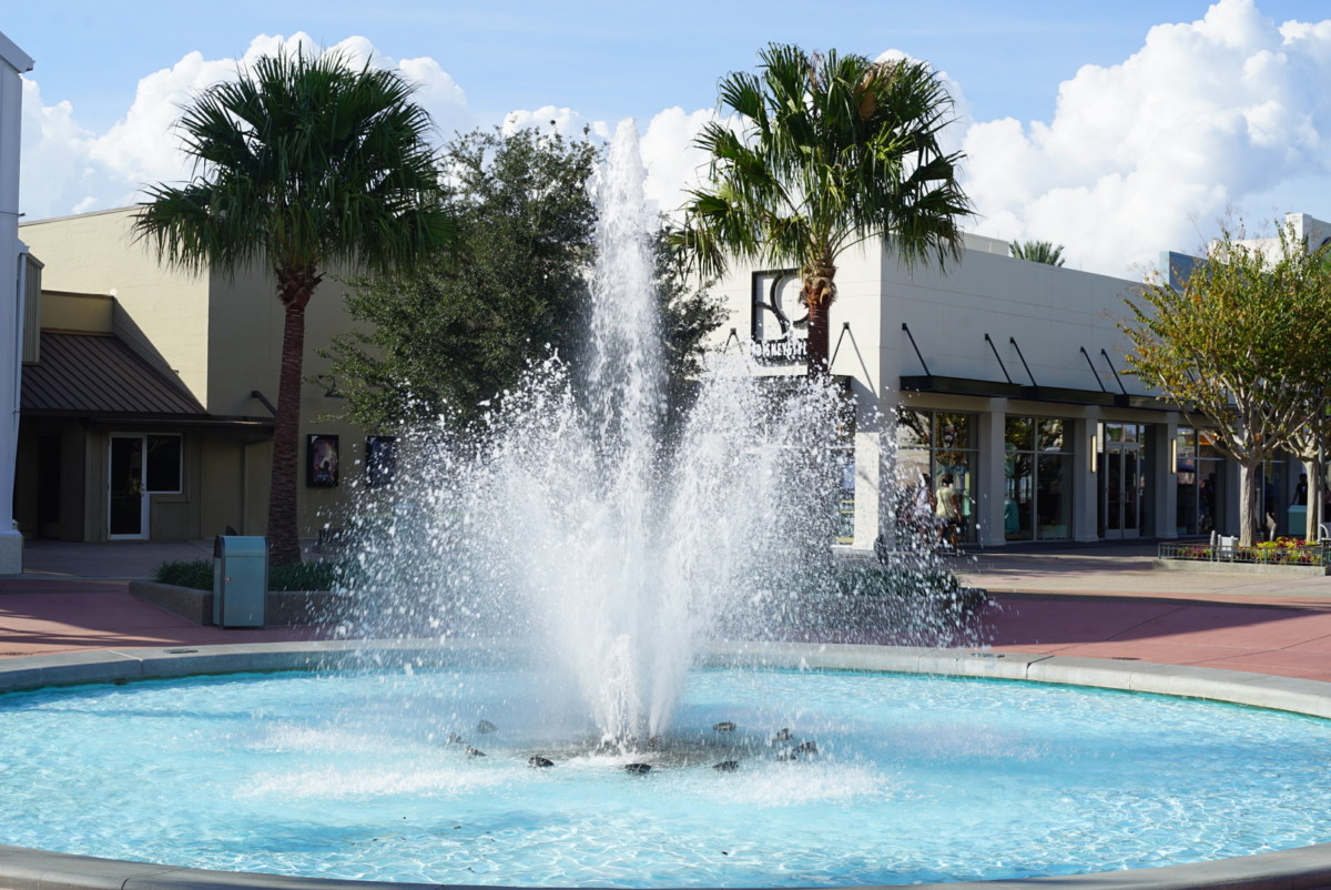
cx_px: 666
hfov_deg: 39.6
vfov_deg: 27.0
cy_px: 445
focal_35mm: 50
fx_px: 1850
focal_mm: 50
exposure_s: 1/160
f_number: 10
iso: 100
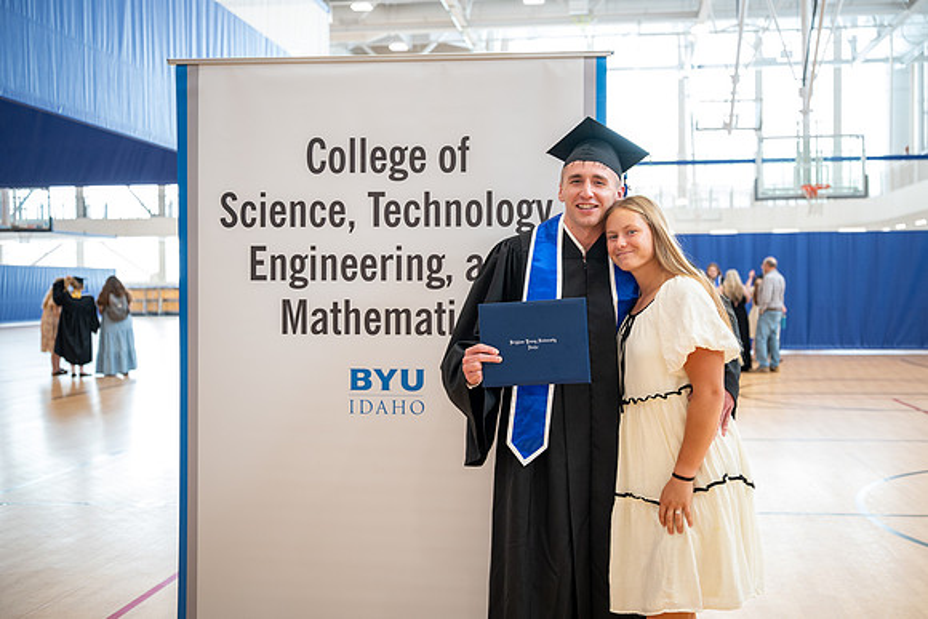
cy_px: 305
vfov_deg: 33.9
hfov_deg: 49.1
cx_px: 507
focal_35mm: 39
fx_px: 1015
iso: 1000
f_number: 2.8
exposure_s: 1/160
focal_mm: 36
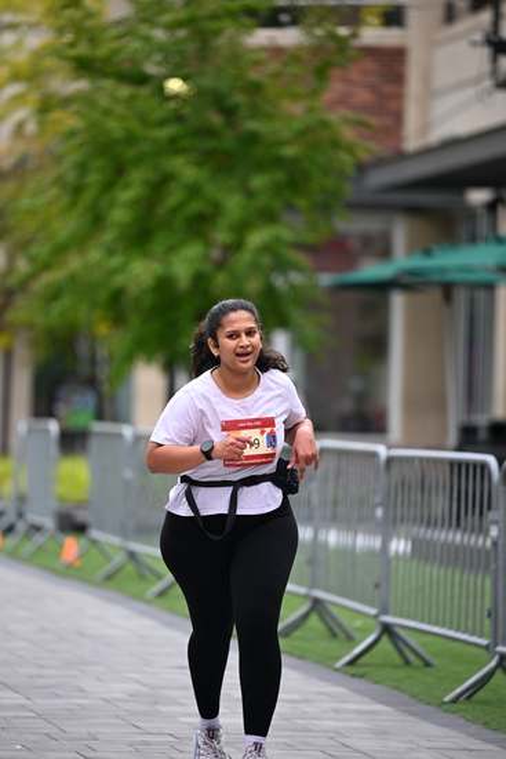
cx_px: 253
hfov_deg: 6.9
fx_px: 4214
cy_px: 380
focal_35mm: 200
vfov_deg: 10.3
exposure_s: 1/1250
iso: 400
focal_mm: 200
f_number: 2.8
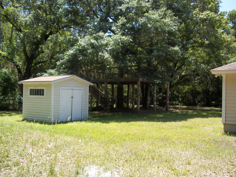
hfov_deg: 51.4
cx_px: 118
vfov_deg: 39.7
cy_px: 88
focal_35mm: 36
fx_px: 245
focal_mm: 6.5
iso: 80
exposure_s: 1/320
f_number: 3.1
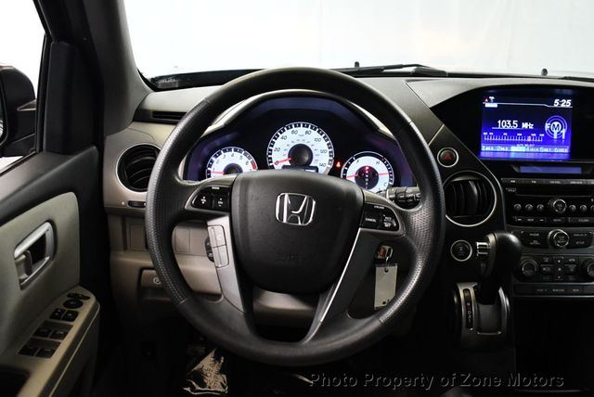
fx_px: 595
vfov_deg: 36.9
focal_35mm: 36
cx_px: 297
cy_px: 198
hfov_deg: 53.1
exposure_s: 1/100
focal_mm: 18
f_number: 3.5
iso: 3200
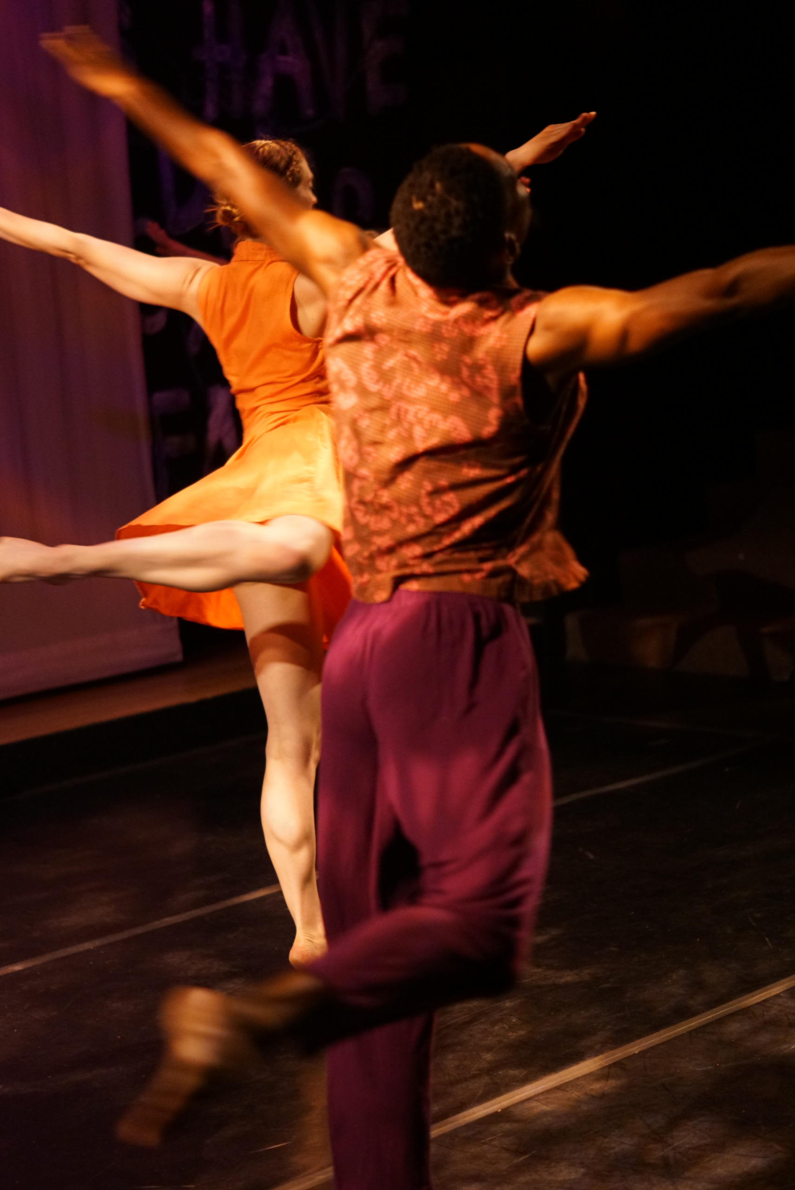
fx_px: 2481
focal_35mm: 75
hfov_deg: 18.2
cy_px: 595
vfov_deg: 27.0
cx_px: 398
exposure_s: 1/125
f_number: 1.8
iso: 1600
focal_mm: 50
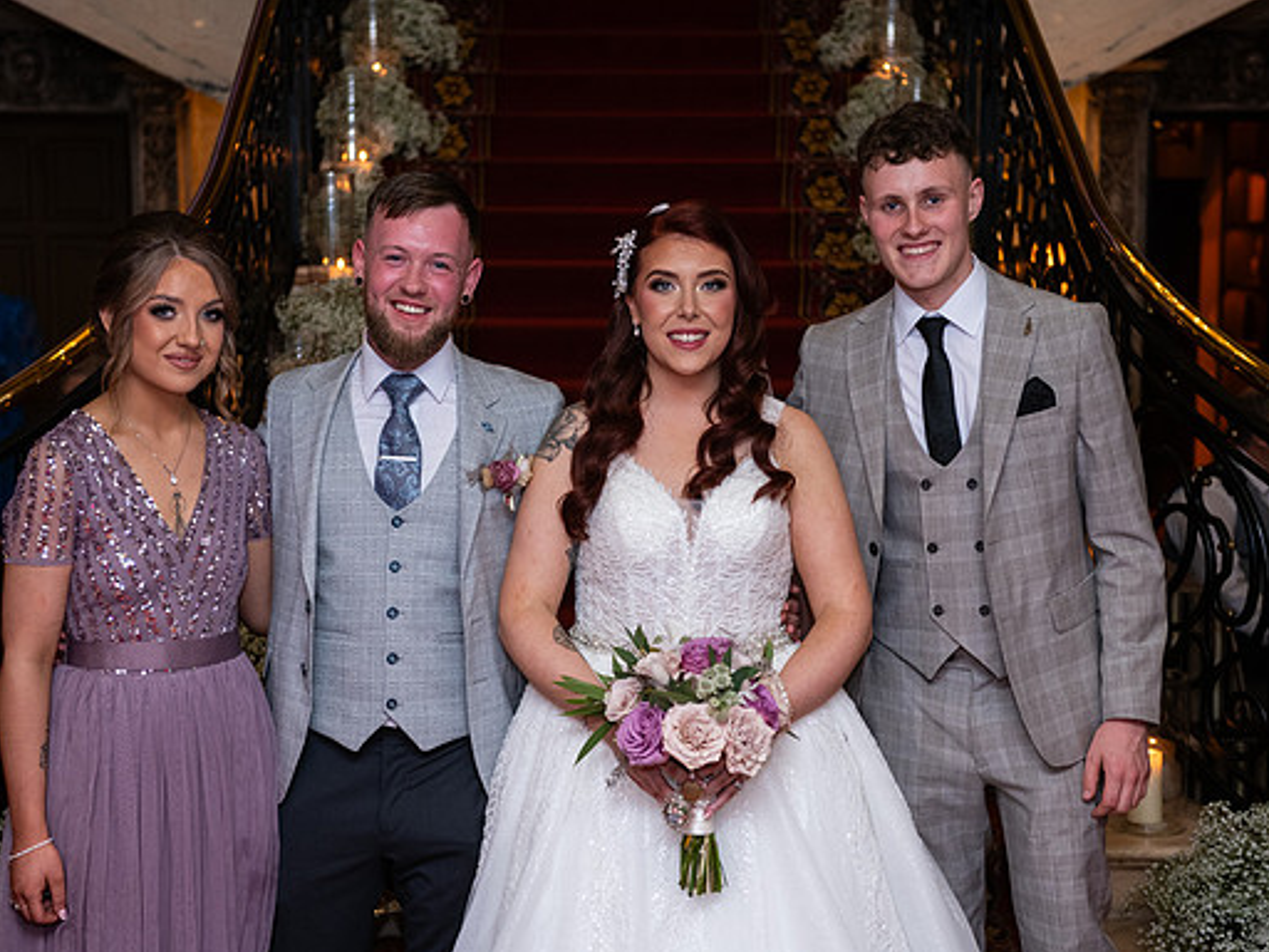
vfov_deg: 24.0
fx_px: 2236
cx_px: 617
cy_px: 477
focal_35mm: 61
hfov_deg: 31.7
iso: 800
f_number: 3.5
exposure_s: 1/160
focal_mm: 56
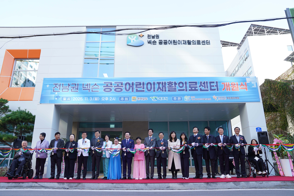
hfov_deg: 69.4
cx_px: 147
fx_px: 212
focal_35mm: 26
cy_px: 98
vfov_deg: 49.6
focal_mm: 26
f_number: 4
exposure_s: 1/160
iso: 200
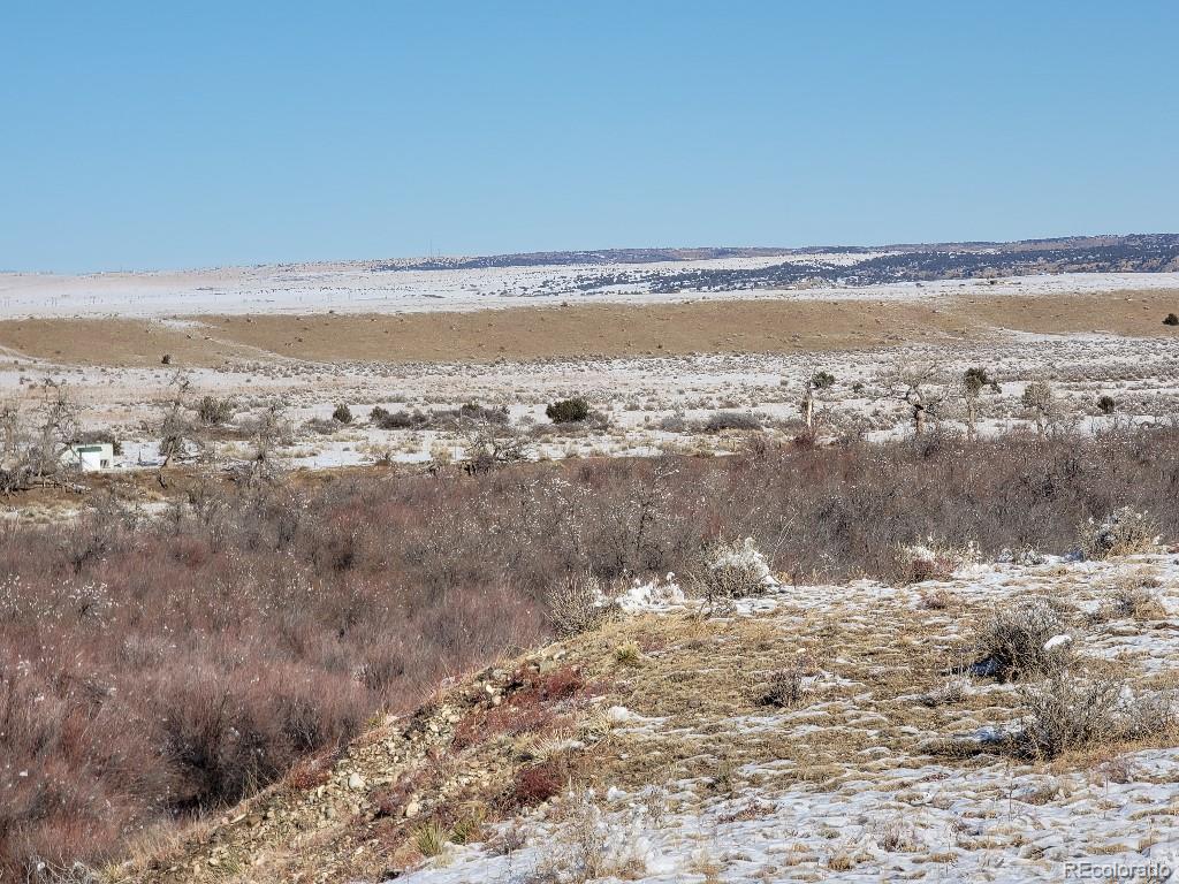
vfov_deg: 12.0
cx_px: 590
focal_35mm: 123
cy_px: 442
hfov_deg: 16.0
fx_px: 4189
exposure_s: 1/1186
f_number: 3
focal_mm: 14.2
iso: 25
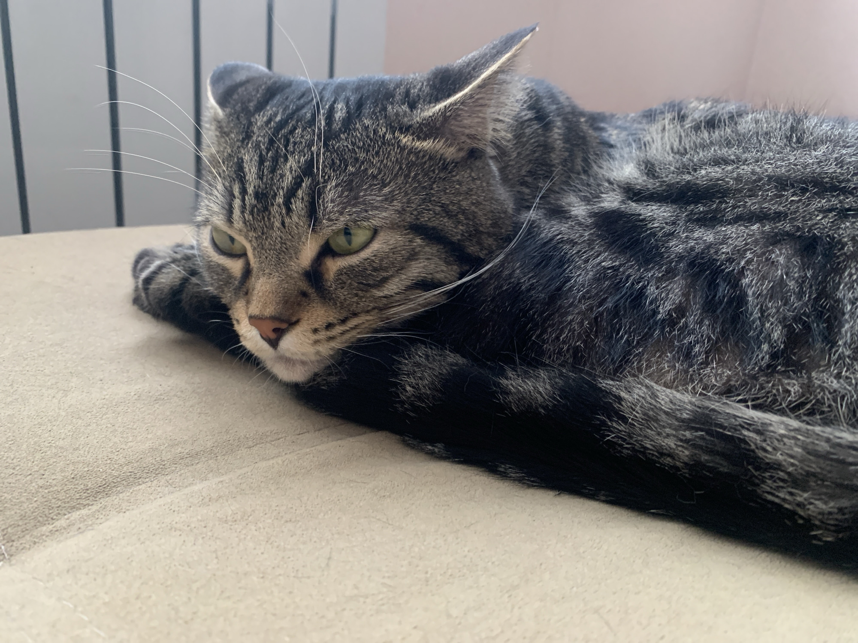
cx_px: 429
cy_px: 322
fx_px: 644
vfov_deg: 53.1
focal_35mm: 26
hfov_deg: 67.3
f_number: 1.8
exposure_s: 1/53
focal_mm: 4.25
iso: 400
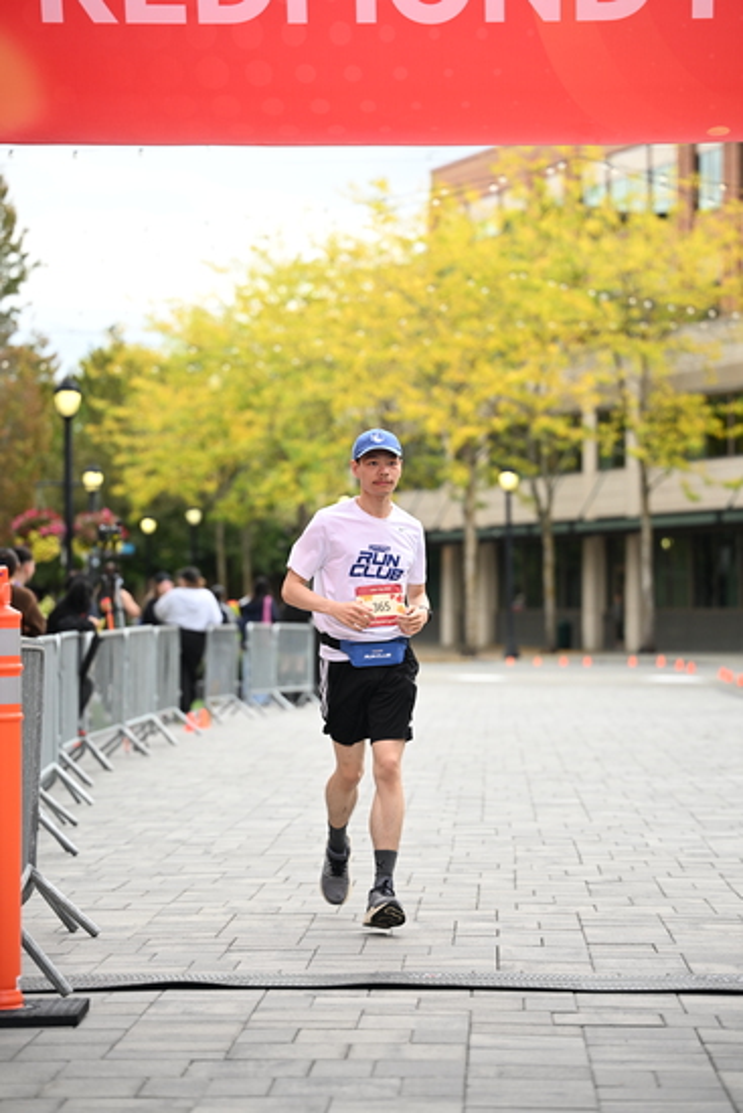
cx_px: 372
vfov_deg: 19.8
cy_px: 556
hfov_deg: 13.3
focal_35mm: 103
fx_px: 3186
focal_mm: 103
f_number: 2.8
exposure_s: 1/2000
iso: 640
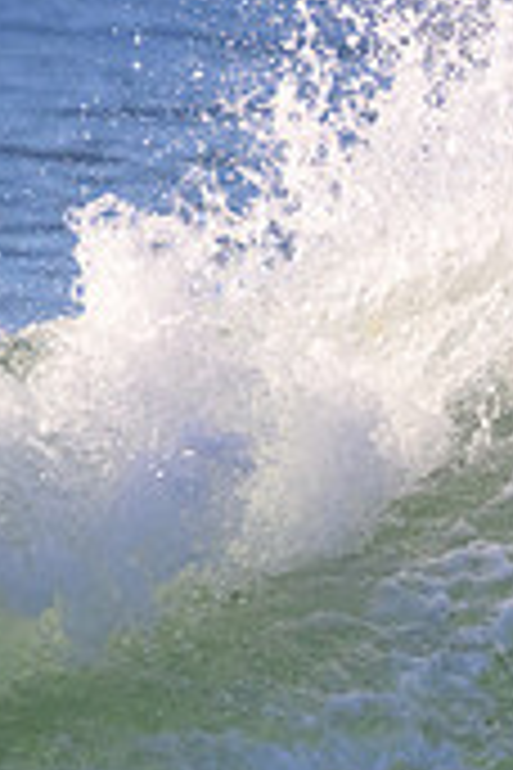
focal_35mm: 2307
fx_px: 49308
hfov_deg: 0.6
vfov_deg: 0.9
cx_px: 1197
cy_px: 290
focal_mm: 680
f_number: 11
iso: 2500
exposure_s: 1/2000
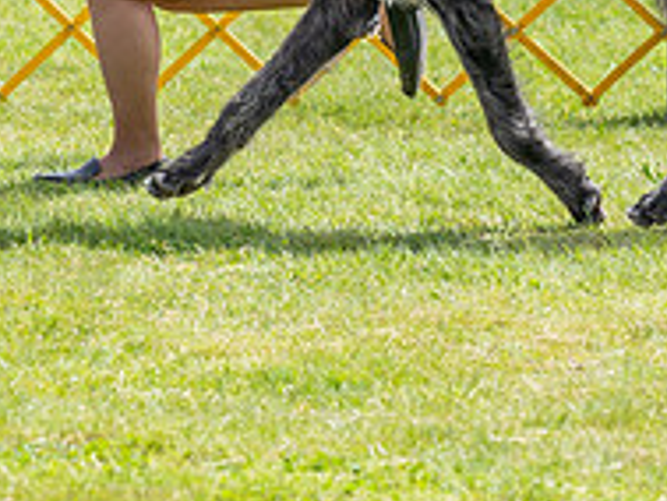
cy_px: -287
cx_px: 301
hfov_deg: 4.7
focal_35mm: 418
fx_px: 8059
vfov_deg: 3.5
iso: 125
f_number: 3.5
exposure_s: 1/1000
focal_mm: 115
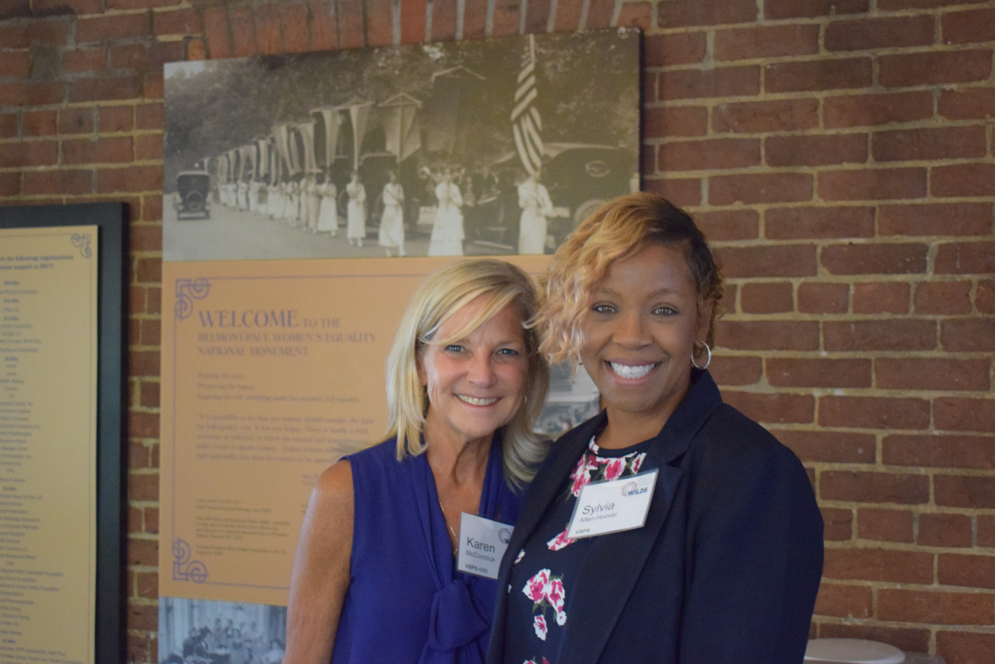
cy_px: 332
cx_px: 498
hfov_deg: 35.0
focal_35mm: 57
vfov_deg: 23.8
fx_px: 1576
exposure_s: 1/30
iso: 6400
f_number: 4.8
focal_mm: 38
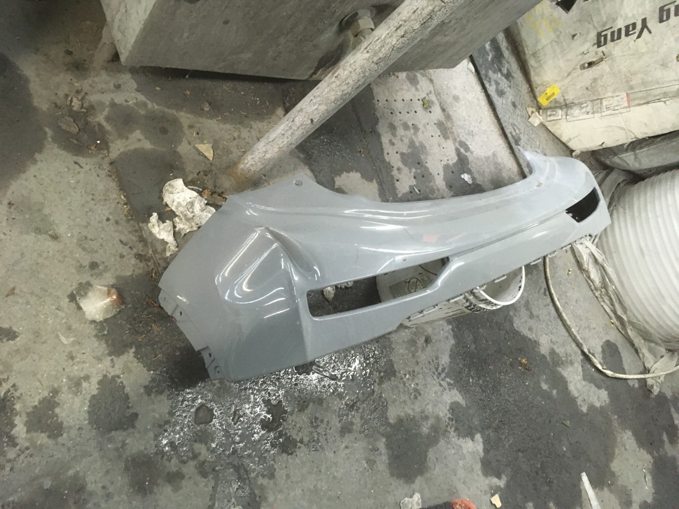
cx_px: 340
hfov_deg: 61.7
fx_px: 569
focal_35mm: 29
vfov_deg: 48.2
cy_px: 254
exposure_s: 1/30
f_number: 2.2
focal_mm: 4.15
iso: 200
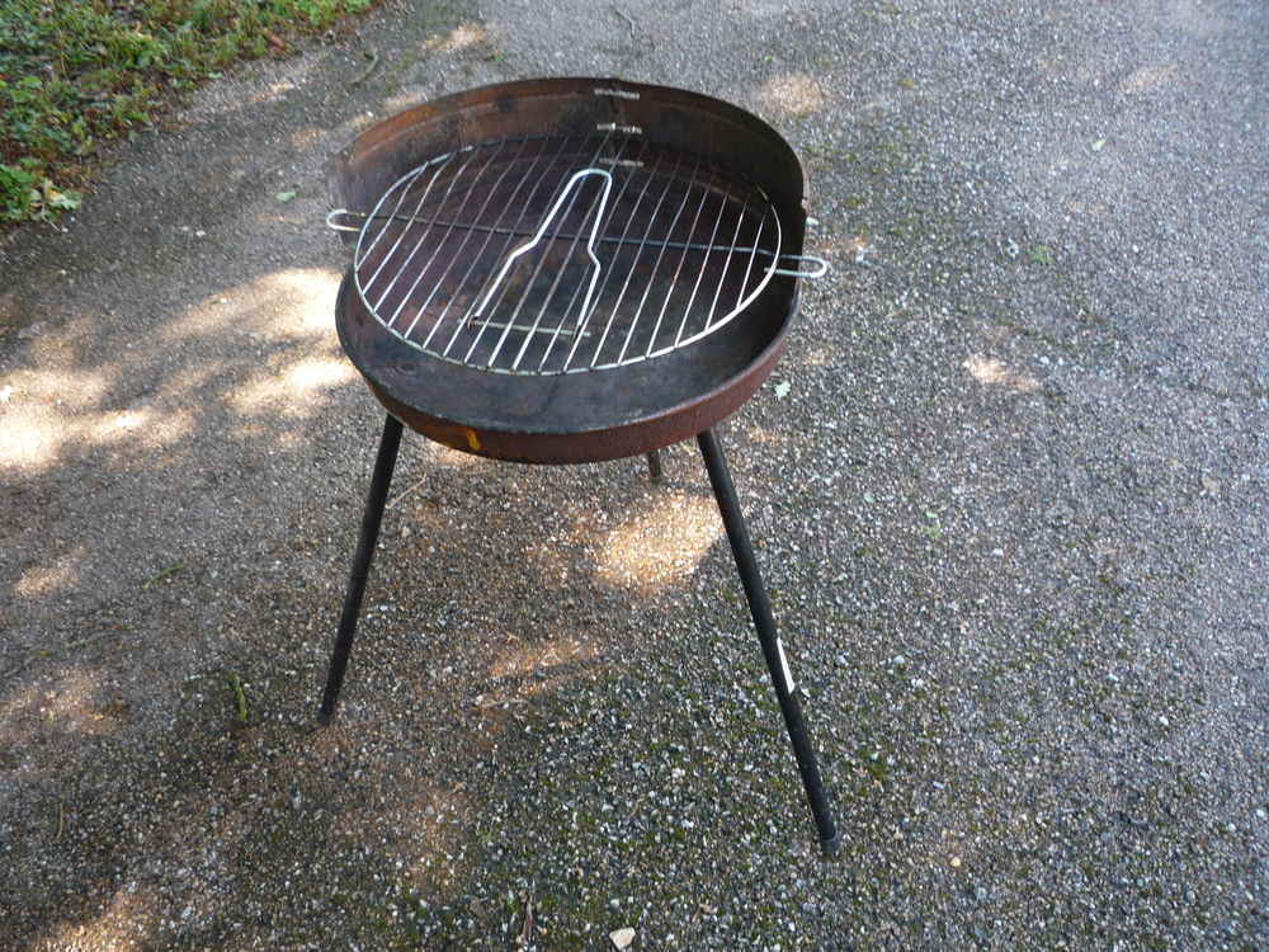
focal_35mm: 30
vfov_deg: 46.8
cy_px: 476
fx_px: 1100
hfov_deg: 60.0
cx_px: 634
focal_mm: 5.2
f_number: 3.3
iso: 100
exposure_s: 1/30
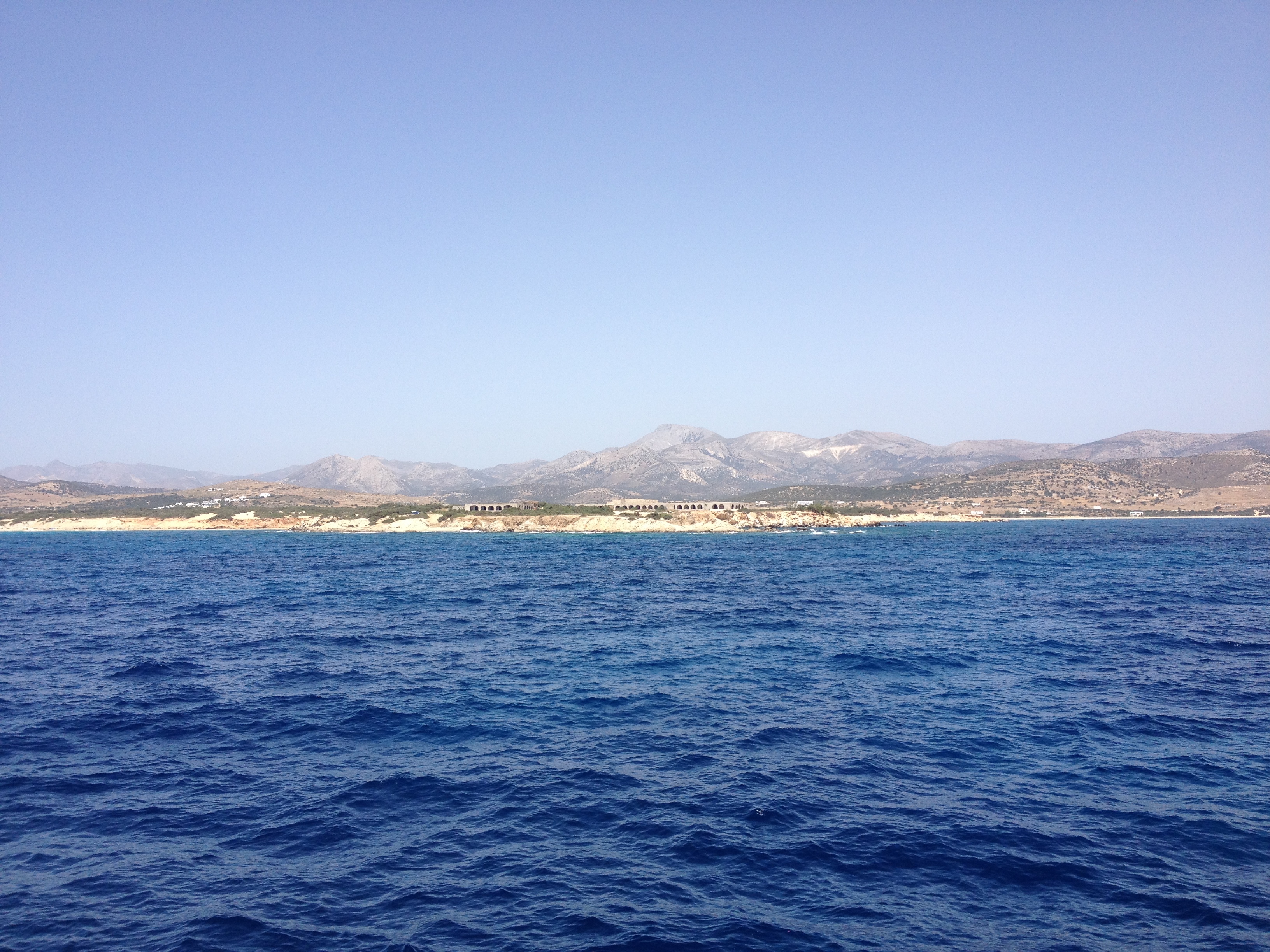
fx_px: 1284
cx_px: 635
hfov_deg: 52.6
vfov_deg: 40.7
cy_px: 476
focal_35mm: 35
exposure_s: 1/1672
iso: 50
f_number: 2.4
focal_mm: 4.28
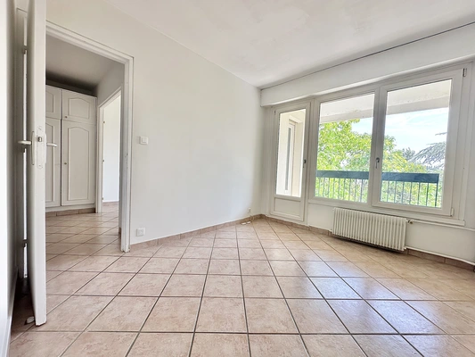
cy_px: 178
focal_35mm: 14
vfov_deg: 85.7
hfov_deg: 102.1
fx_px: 192
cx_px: 238
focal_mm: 2.22
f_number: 2.2
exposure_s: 1/205
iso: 40
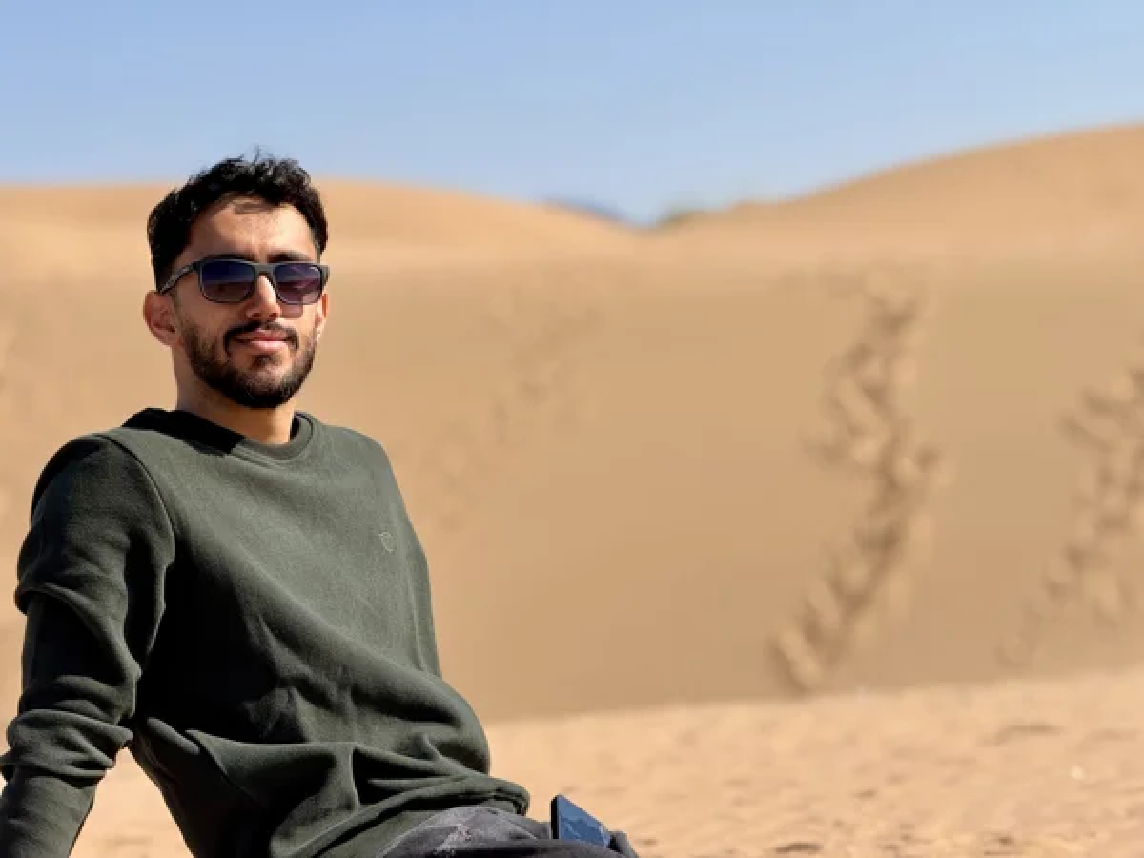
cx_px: 572
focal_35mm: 120
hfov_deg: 16.4
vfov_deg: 12.3
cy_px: 429
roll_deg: +5.9
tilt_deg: -0.3
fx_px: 3966
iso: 50
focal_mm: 15.66
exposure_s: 1/1395
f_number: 2.8
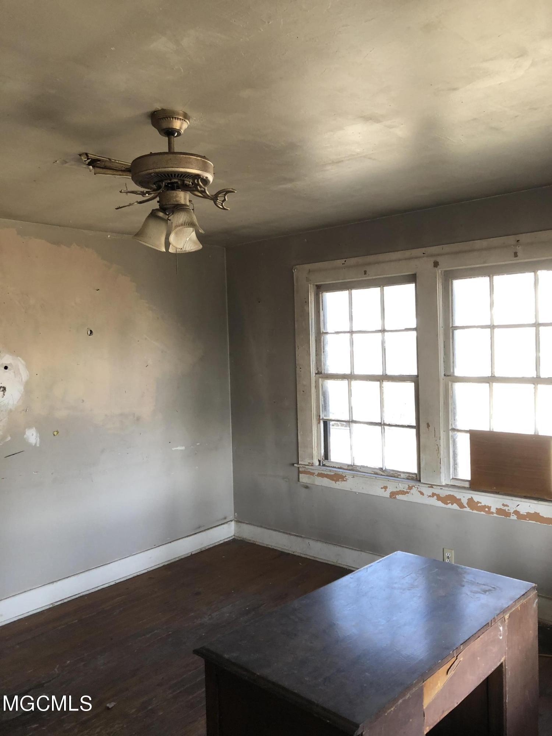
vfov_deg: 63.4
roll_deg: +2.2
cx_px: 276
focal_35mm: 28
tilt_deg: -1.8
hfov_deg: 49.7
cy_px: 368
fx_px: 595
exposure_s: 1/40
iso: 25
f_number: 1.8
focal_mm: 3.99
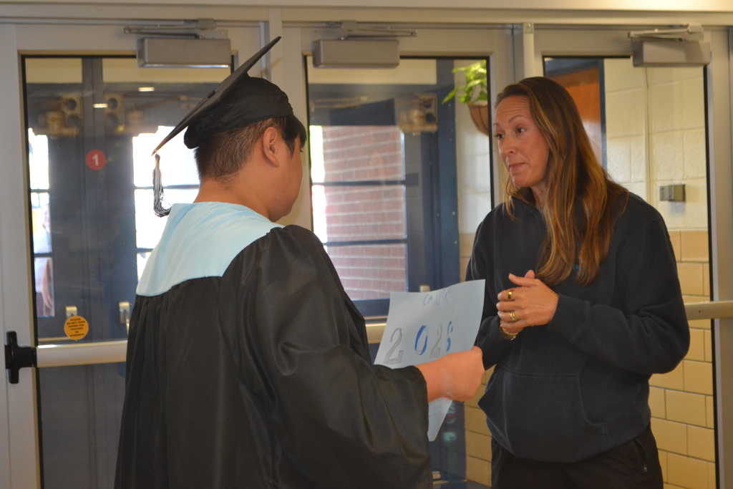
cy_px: 244
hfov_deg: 27.0
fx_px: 1527
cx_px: 366
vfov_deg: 18.2
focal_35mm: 75
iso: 1600
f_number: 5.6
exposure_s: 1/60
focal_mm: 50
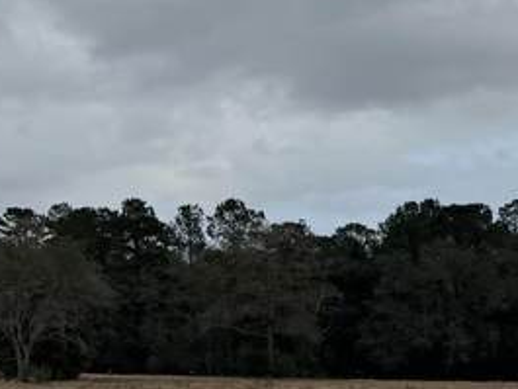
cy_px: 233
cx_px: -217
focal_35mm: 116
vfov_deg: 12.8
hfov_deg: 15.8
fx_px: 1737
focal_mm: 6.76
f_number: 1.78
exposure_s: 1/4310
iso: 80
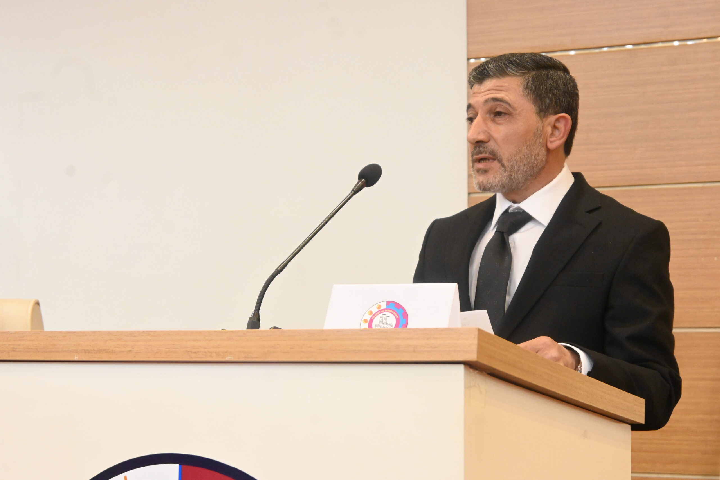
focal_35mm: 75
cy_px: 240
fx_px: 1500
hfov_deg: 27.0
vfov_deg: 18.2
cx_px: 360
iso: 4000
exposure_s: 1/60
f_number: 6.3
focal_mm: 50
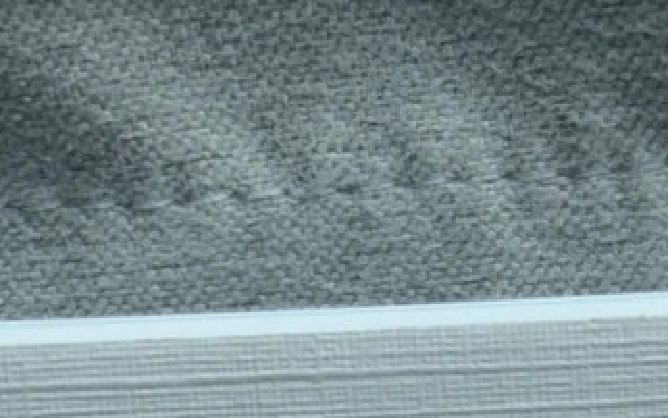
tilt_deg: -81.9
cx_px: 410
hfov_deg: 9.9
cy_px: 1272
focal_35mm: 211
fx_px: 3843
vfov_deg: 5.8
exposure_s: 1/778
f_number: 1.78
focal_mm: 6.76
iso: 64
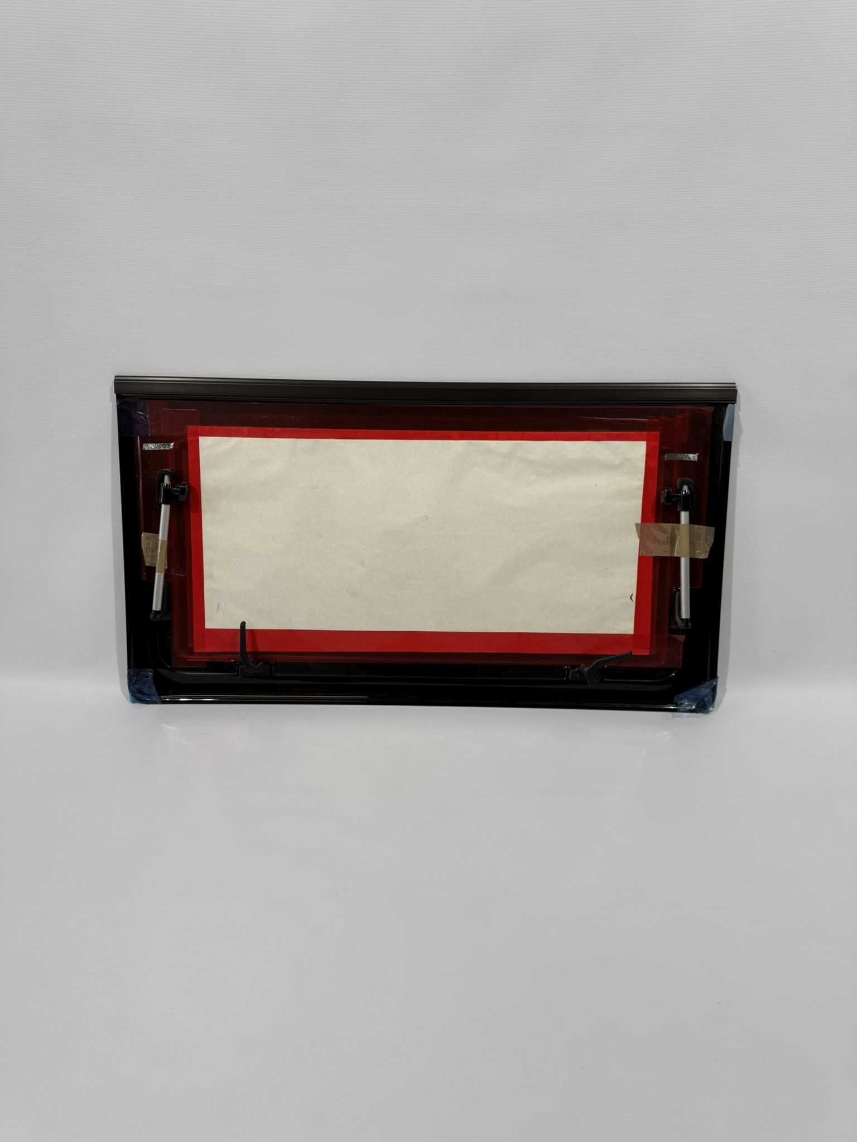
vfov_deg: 71.6
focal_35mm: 24
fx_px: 792
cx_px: 428
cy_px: 571
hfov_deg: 56.8
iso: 80
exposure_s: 1/372
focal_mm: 6.76
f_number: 1.78
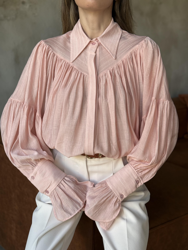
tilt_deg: -15.1
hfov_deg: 30.3
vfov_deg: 39.7
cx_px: 94
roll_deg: -0.6
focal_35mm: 48
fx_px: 348
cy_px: 125
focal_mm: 6.76
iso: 100
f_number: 1.78
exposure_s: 1/94
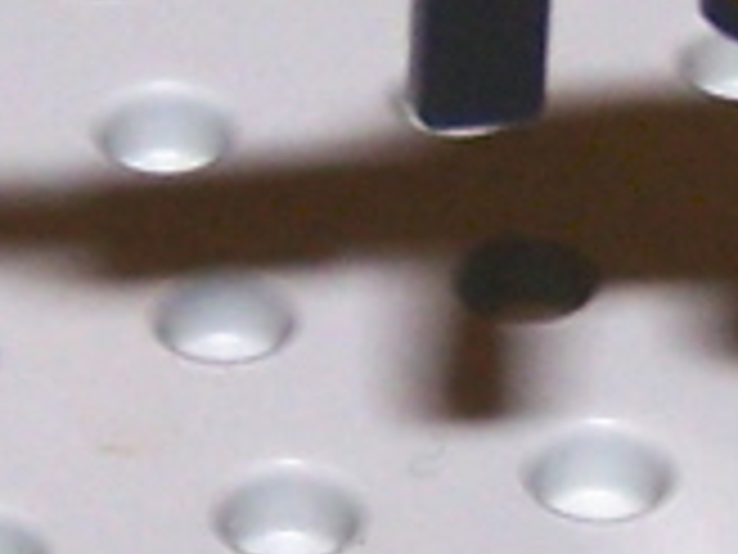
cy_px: 268
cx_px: 954
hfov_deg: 12.9
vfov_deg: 10.0
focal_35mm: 148
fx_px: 3155
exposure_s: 1/60
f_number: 2.8
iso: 140
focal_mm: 6.3
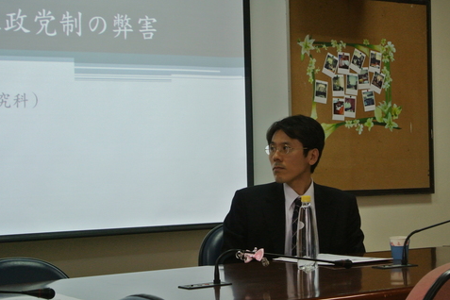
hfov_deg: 23.9
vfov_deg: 16.1
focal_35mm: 85
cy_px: 146
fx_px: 1062
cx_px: 233
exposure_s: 1/60
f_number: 5.6
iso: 640
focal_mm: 30
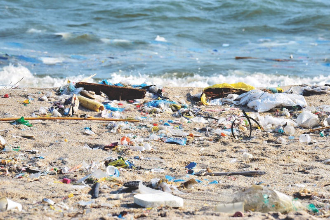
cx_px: 165
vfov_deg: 7.2
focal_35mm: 190
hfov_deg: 10.8
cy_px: 110
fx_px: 1742
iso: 100
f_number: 11
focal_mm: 190
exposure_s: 1/100
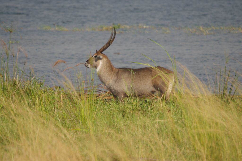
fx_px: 3637
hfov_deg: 3.8
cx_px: 121
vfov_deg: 2.5
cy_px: 80
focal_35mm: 541
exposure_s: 1/400
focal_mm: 350
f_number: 5.6
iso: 100
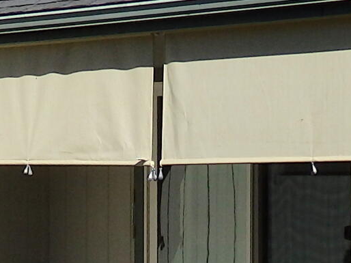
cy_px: 197
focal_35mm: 146
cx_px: 138
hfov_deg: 13.5
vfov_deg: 10.1
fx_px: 1480
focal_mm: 4.5
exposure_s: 1/320
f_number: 8.7
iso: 125
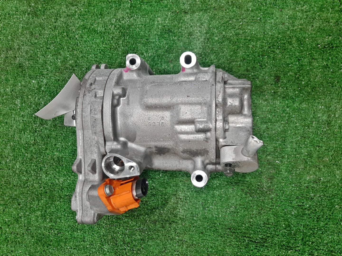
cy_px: 128
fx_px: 257
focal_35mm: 26
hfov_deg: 67.3
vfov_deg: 53.1
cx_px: 171
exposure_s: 1/50
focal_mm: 3.93
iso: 153
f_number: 1.7
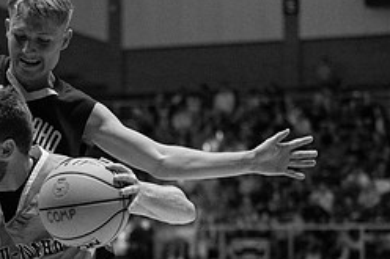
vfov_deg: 8.3
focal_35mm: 164
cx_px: 69
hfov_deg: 12.5
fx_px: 1775
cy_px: 258
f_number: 2.8
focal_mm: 70
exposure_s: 1/800
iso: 10000
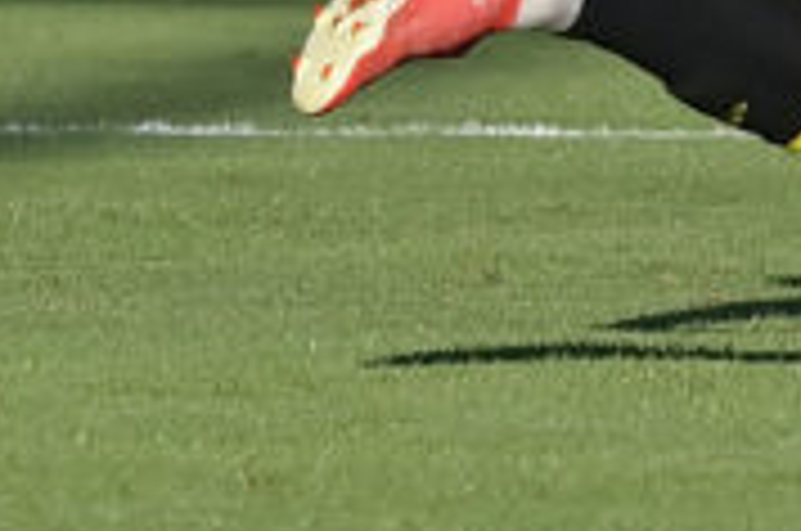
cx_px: 2007
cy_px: -673
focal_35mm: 1153
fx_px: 25608
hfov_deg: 1.8
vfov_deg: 1.2
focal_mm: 200
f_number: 6.3
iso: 400
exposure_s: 1/5000
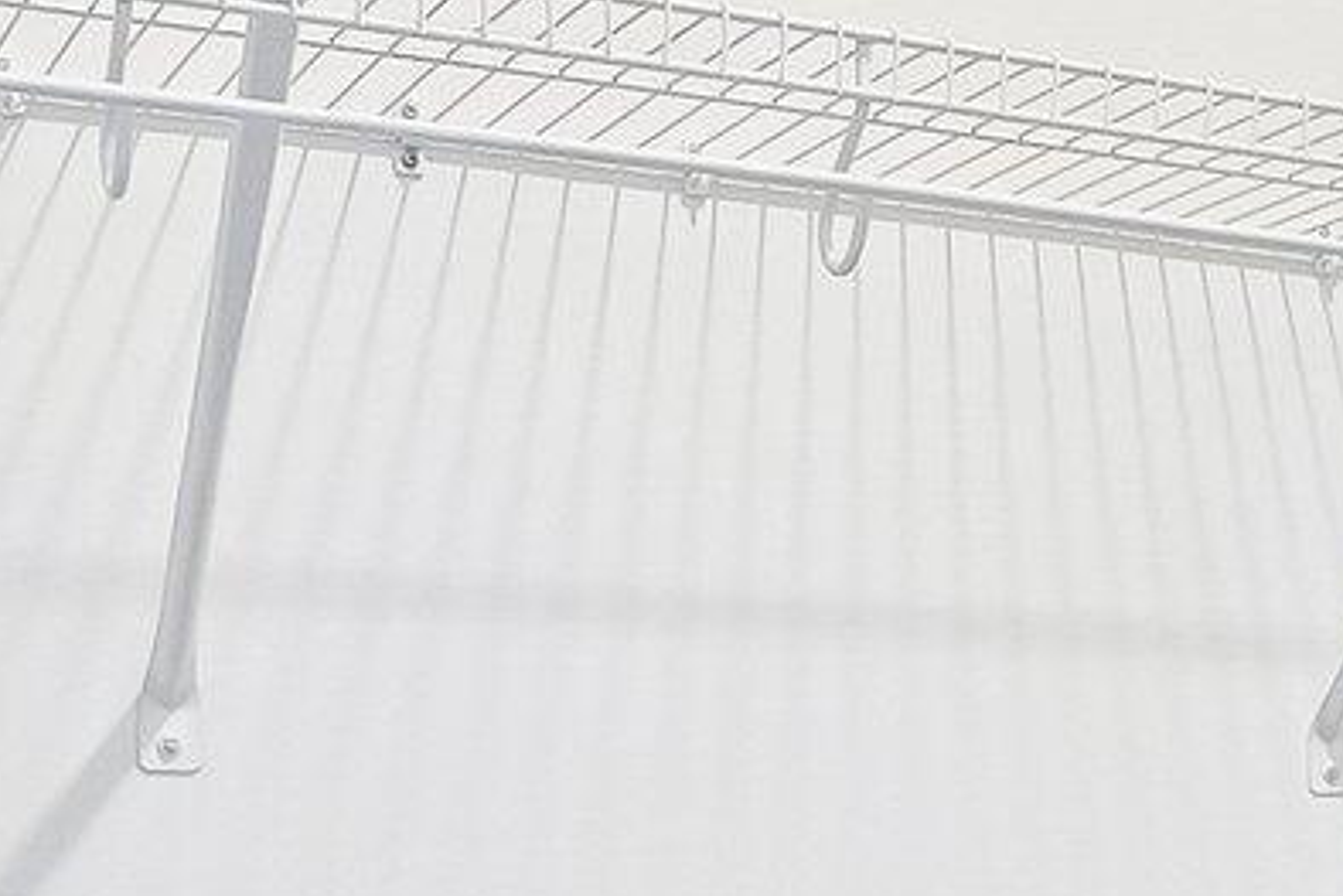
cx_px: 1500
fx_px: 2911
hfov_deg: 24.2
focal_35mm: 78
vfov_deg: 17.1
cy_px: 898
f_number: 8
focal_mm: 10
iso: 400
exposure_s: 1/6
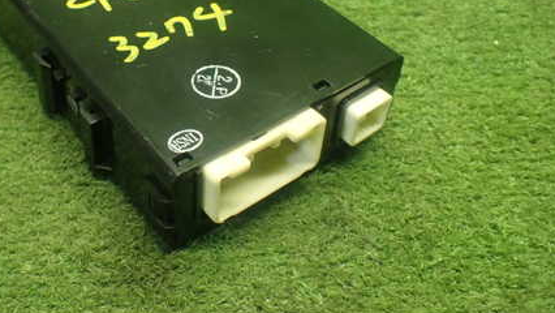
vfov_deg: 25.6
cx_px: 169
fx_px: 677
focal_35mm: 46
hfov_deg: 43.7
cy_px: 69
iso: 800
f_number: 2.3
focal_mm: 5.4
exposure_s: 1/125
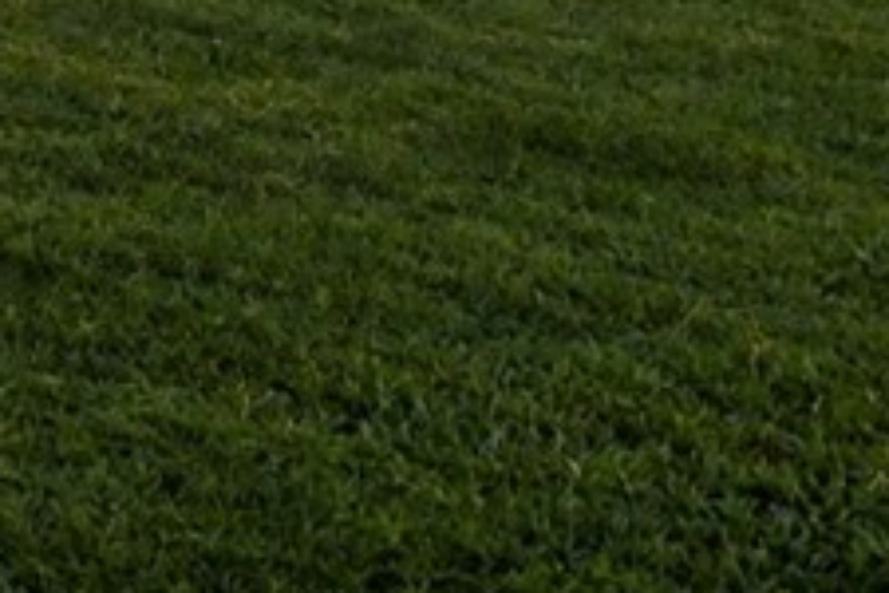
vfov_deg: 10.3
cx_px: -873
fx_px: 3037
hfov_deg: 14.1
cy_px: -567
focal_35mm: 123
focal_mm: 18
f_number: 5
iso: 1000
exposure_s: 1/30
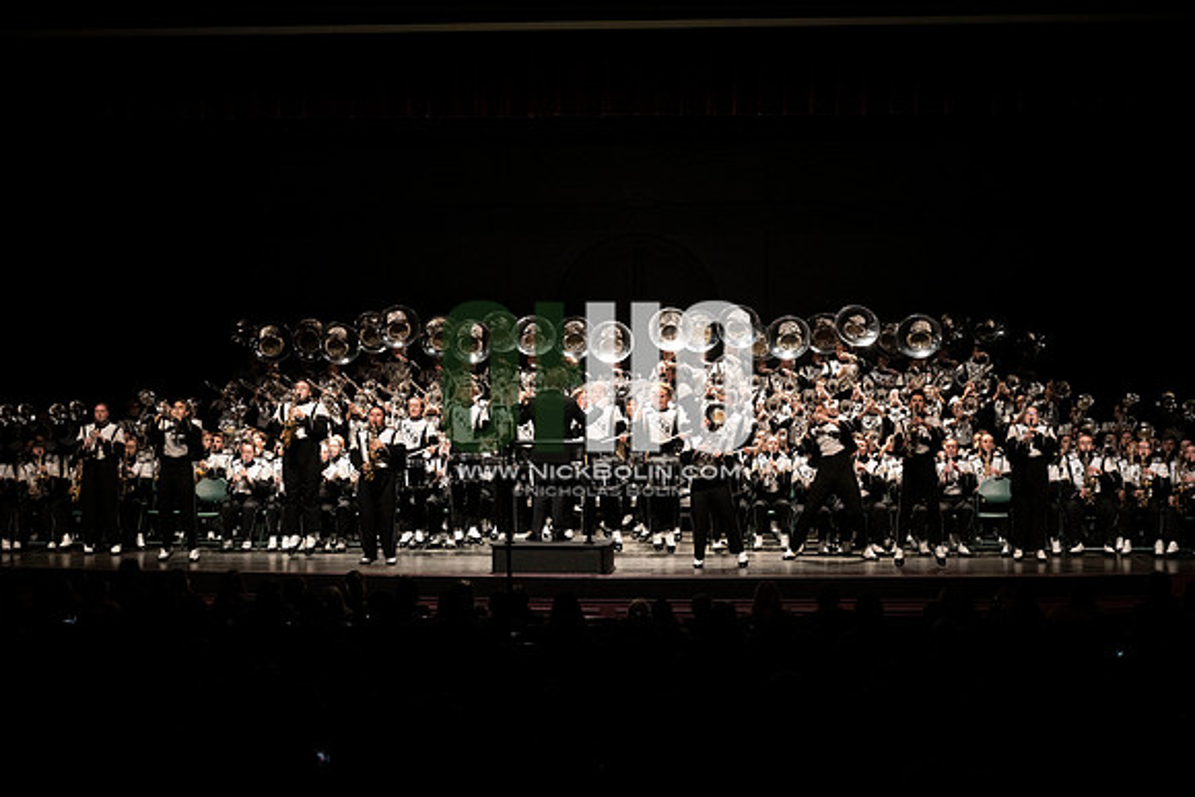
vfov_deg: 19.5
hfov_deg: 28.8
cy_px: 398
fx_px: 2324
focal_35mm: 70
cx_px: 598
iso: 4000
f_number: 4
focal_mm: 70
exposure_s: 1/500
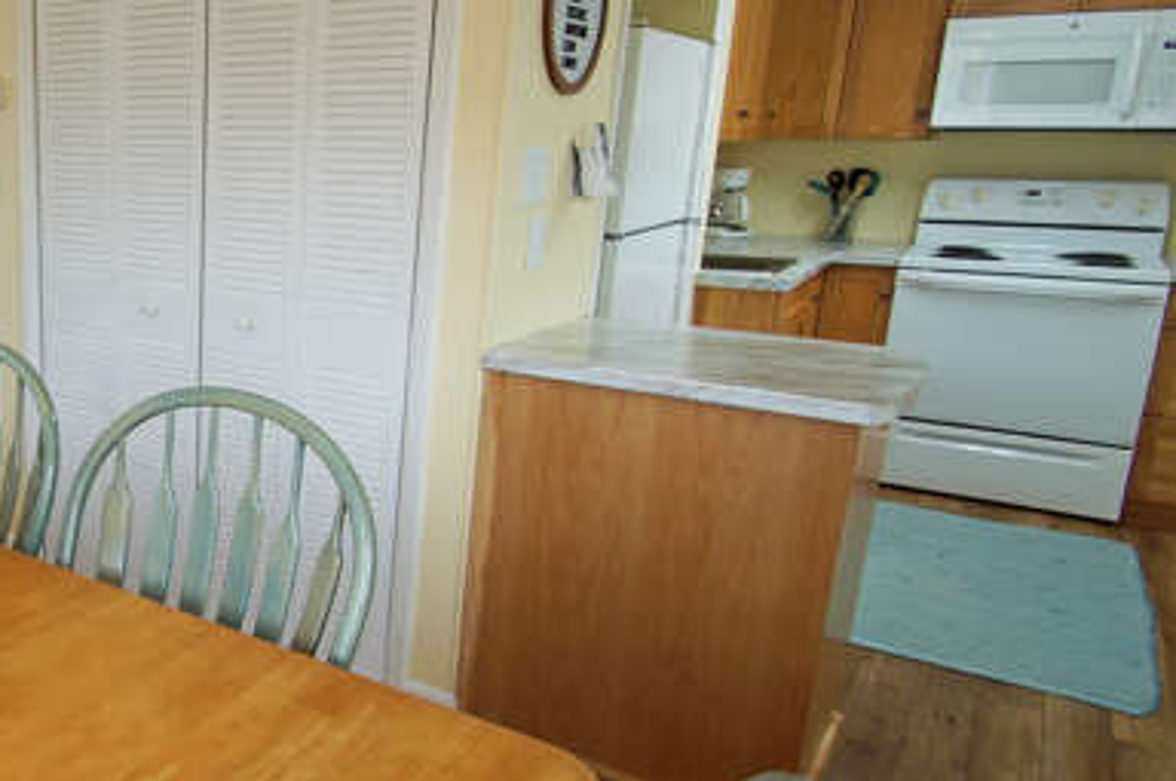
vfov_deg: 43.5
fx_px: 979
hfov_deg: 53.9
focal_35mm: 30
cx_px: 110
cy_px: 364
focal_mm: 10
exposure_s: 1/60
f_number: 4
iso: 250
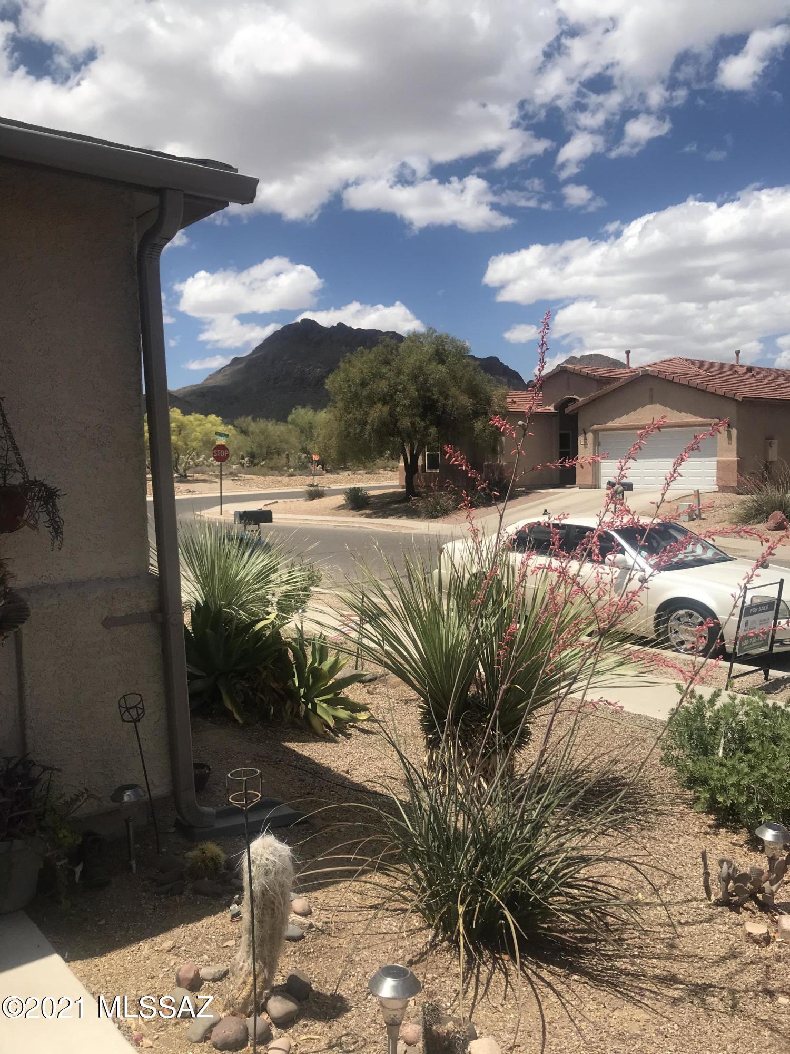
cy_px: 527
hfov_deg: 49.7
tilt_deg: -2.7
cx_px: 395
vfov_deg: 63.4
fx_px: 852
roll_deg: +1.4
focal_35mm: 28
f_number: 1.8
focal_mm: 3.99
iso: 20
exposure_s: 1/3831
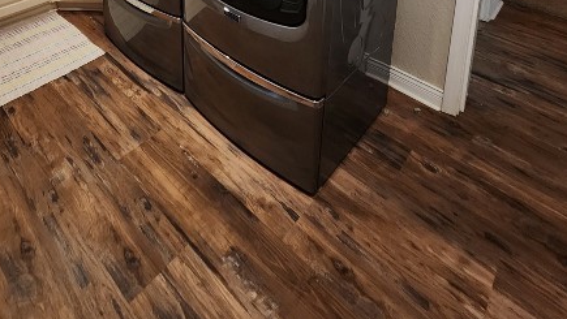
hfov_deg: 72.6
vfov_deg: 29.9
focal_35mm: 25
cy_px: -145
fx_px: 376
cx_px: 209
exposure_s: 1/60
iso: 250
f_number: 2.2
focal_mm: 2.2
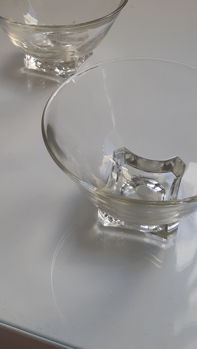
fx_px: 483
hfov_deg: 23.0
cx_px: 110
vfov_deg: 37.1
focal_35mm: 52
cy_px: 30
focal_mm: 3.93
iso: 40
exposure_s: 1/280
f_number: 1.7
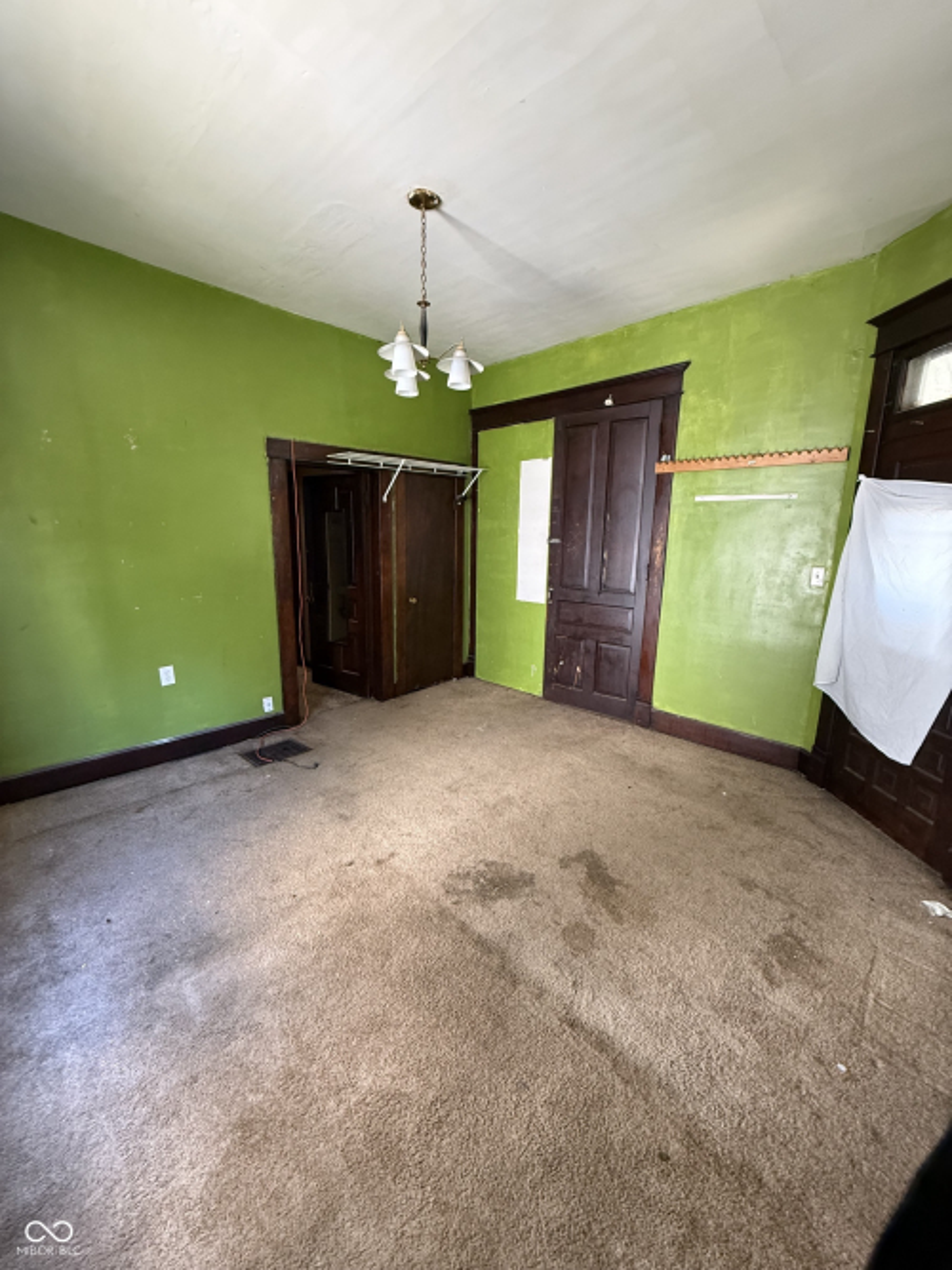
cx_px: 476
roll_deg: -1.7
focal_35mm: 14
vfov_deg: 102.1
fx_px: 514
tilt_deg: -10.4
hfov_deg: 85.7
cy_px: 635
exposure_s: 1/60
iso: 500
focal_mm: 2.22
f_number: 2.2
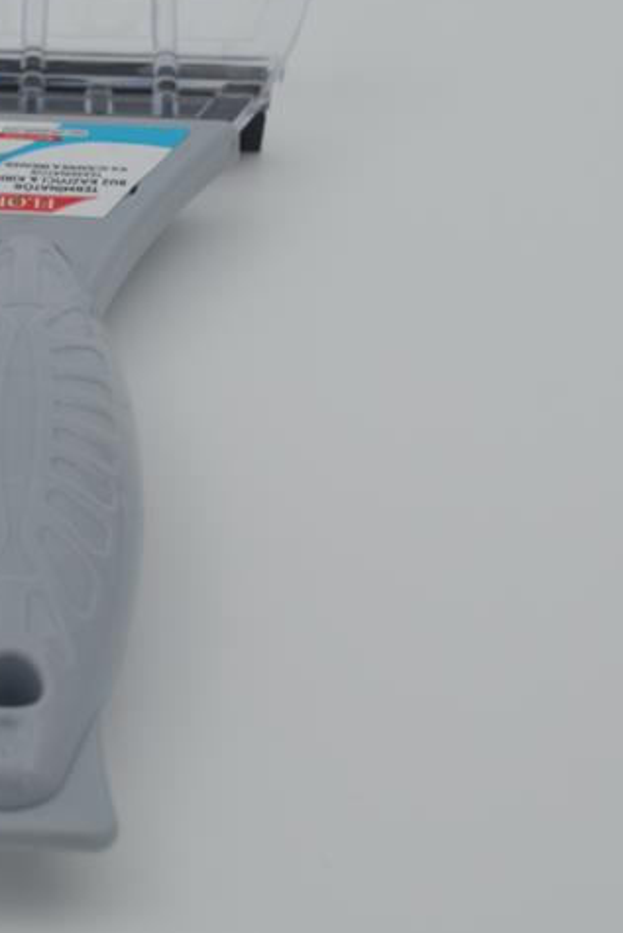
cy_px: 344
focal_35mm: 101
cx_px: 73
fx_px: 2620
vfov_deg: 20.2
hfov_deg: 13.5
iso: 100
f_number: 6.3
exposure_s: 1/100
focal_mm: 32
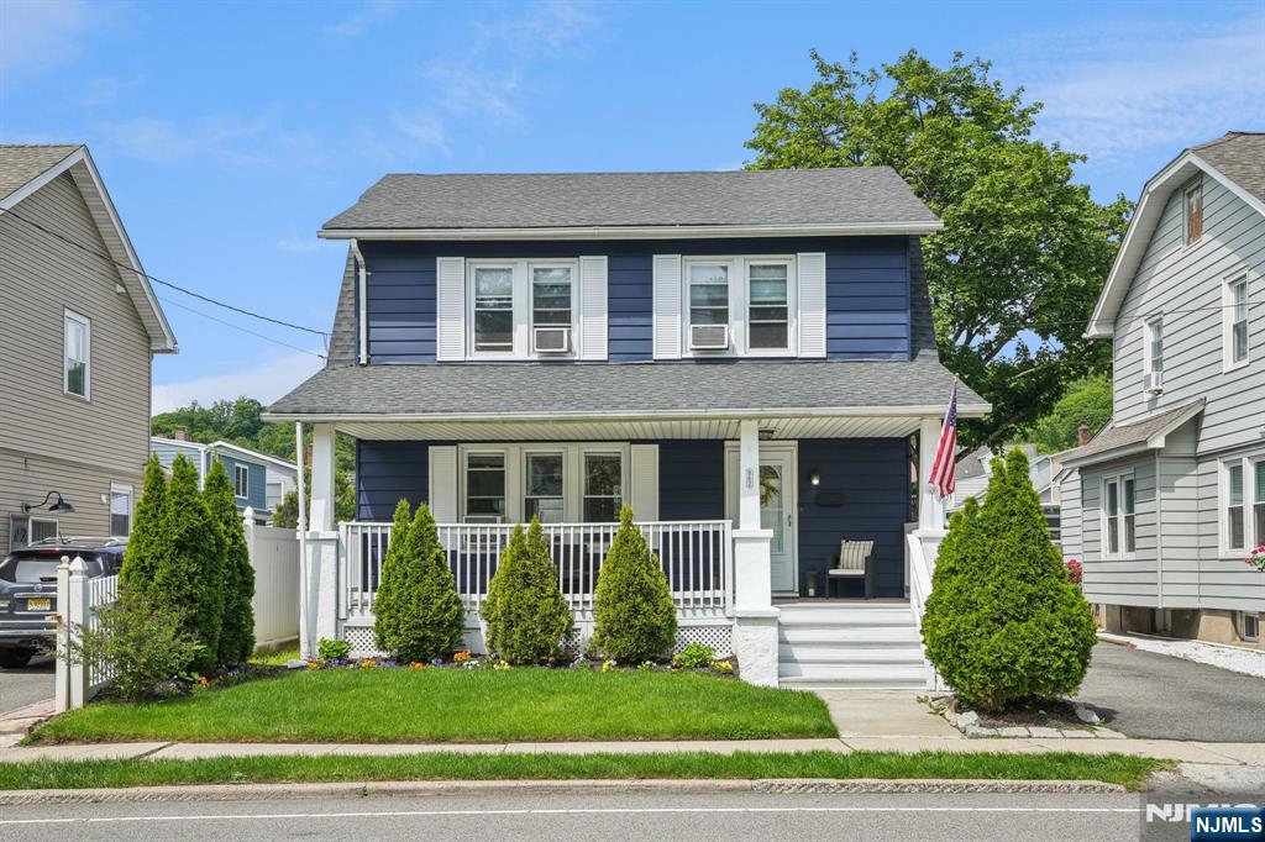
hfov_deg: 54.4
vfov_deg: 37.8
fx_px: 1229
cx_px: 632
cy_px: 421
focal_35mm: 35
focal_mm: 35
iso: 100
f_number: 8
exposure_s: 1/200
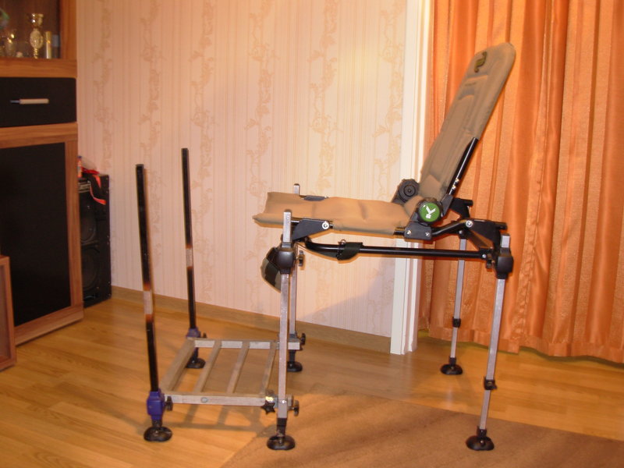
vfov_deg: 37.7
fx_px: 685
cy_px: 234
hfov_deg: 49.0
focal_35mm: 38
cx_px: 312
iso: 55
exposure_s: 1/1.5
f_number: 2.9
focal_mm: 6.3
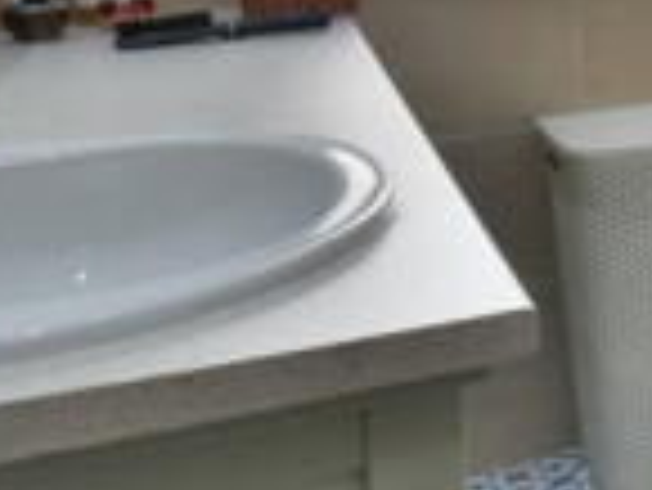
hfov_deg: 21.4
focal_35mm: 65
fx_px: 1225
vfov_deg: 21.6
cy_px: -34
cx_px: 1126
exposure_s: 1/10
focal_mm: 10
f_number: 8
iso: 400
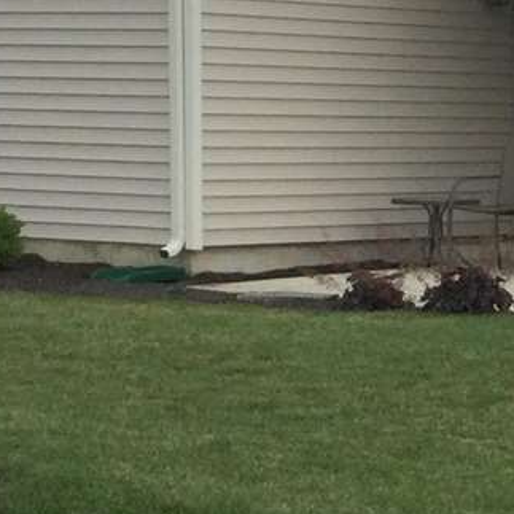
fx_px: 2923
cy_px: 380
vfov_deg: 10.0
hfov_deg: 9.8
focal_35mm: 174
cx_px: 695
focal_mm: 3.3
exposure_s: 1/1031
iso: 25
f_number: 2.4
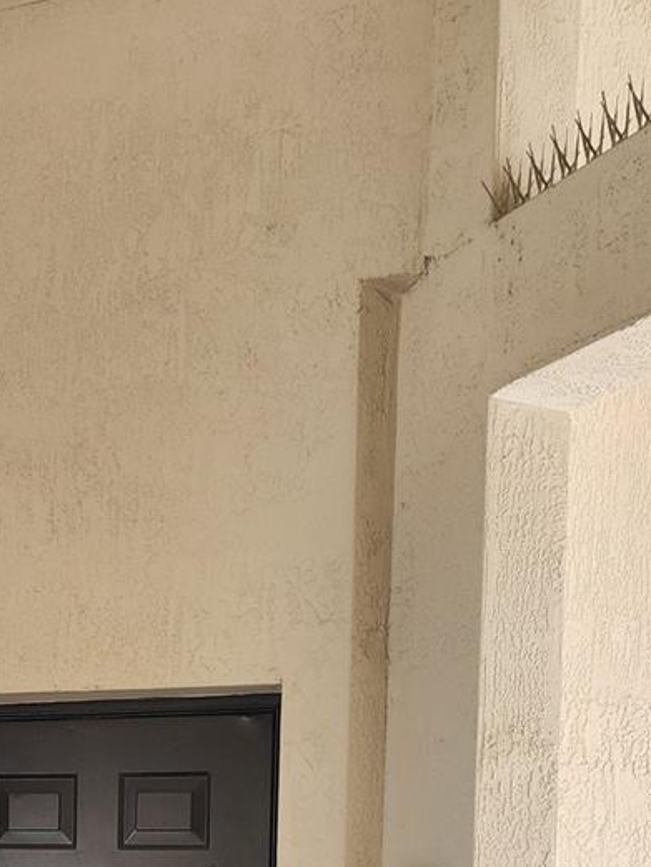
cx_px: 142
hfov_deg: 27.1
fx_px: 1328
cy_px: 955
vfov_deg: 31.9
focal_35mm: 53
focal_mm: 6.4
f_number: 1.8
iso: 200
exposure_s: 1/120
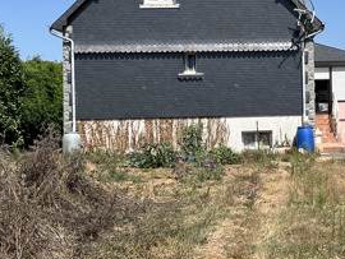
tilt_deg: +1.2
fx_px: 768
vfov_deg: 19.1
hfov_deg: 24.5
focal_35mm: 77
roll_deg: +1.0
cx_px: 318
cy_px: 75
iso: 50
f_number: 1.6
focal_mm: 5.1
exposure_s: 1/3623
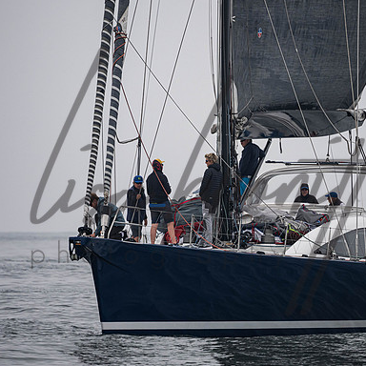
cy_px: 160
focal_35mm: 660
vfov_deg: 2.7
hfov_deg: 2.7
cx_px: 237
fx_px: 7895
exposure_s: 1/2500
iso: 400
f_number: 5.6
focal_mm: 400
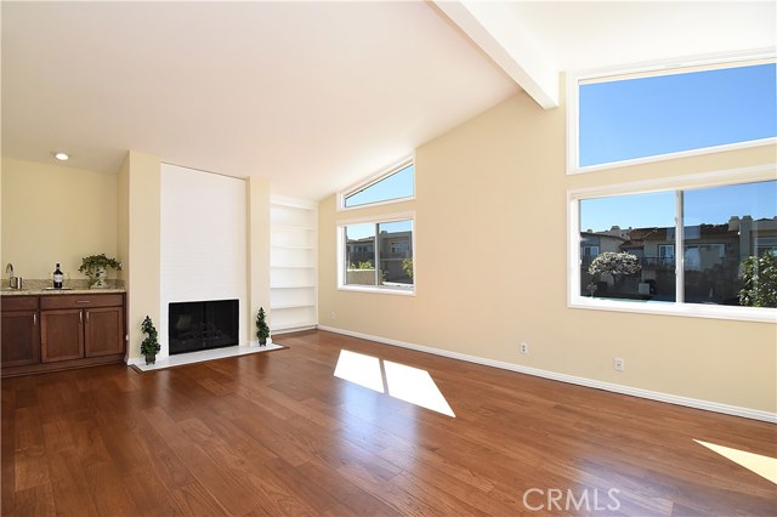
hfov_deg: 100.4
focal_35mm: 15
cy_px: 258
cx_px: 388
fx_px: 324
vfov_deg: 77.3
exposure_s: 1/125
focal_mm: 10
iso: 800
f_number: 8
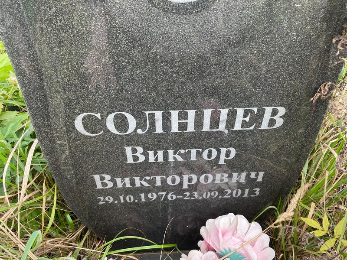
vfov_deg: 53.1
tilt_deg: -43.5
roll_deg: -1.8
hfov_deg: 67.3
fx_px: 261
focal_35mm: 26
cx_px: 174
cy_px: 130
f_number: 1.6
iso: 32
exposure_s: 1/190
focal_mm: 4.2
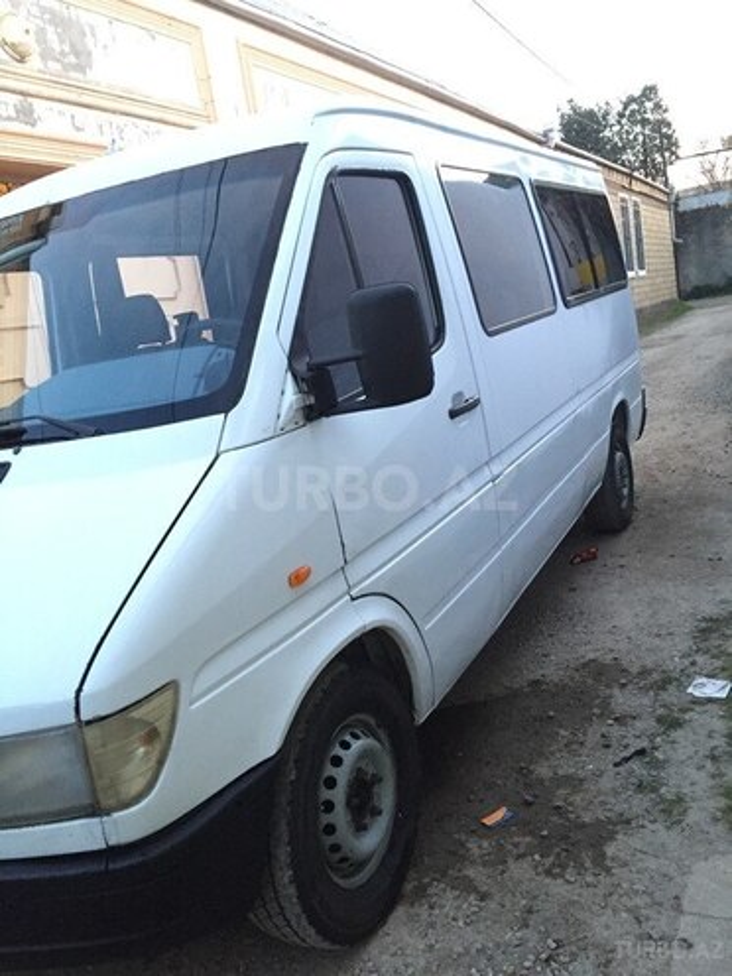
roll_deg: +8.0
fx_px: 818
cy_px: 488
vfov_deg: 61.7
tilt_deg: -8.4
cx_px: 366
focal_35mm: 29
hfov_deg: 48.2
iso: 250
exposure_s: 1/25
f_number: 2.2
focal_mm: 4.15
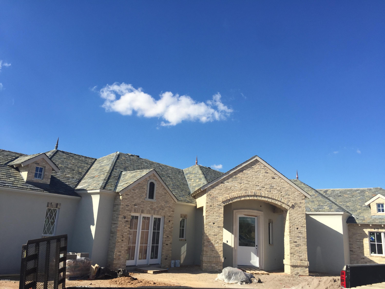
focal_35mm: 29
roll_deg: -4.1
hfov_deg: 61.7
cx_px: 192
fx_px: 323
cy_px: 144
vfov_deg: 48.2
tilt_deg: +17.6
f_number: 2.2
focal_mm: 4.15
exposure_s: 1/2083
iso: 32
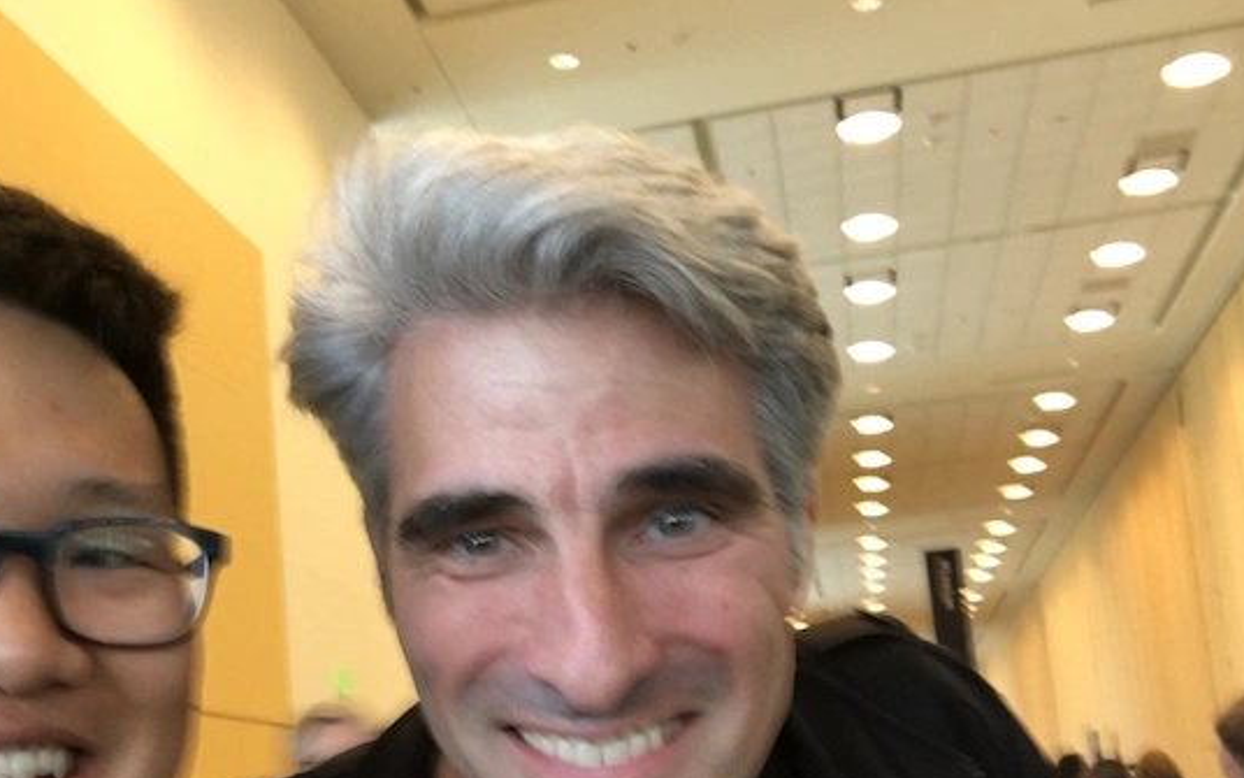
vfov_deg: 26.1
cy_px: 560
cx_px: 413
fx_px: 1661
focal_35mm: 49
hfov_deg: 40.5
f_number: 2.2
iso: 40
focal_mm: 2.65
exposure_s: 1/15
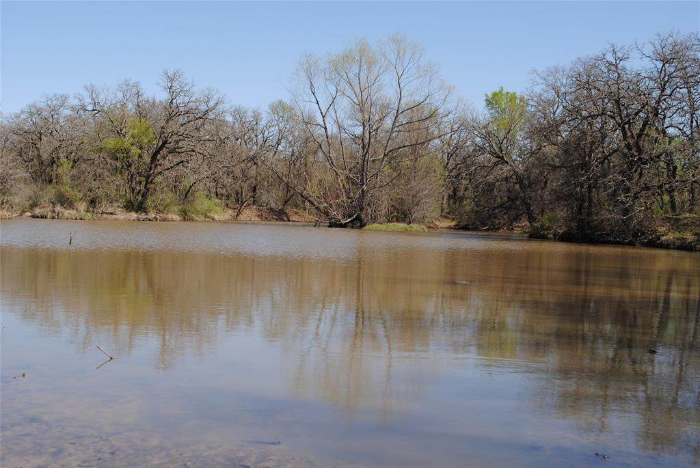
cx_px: 350
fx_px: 934
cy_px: 234
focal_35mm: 48
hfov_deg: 41.1
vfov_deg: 28.1
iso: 100
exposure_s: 1/250
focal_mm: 32
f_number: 8
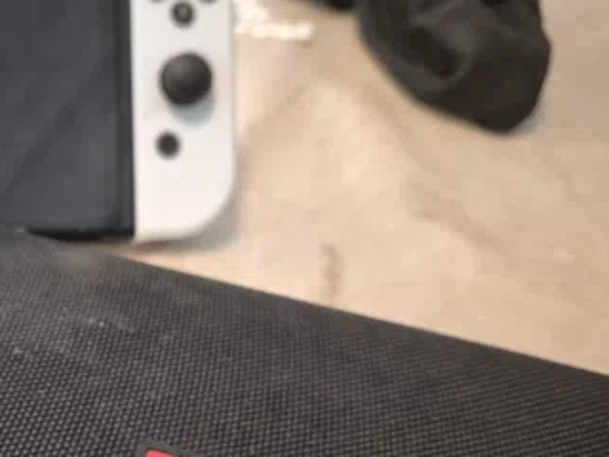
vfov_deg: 30.7
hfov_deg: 38.2
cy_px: 369
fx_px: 809
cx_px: 51
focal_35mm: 46
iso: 2000
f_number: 1.8
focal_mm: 5.4
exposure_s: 1/50
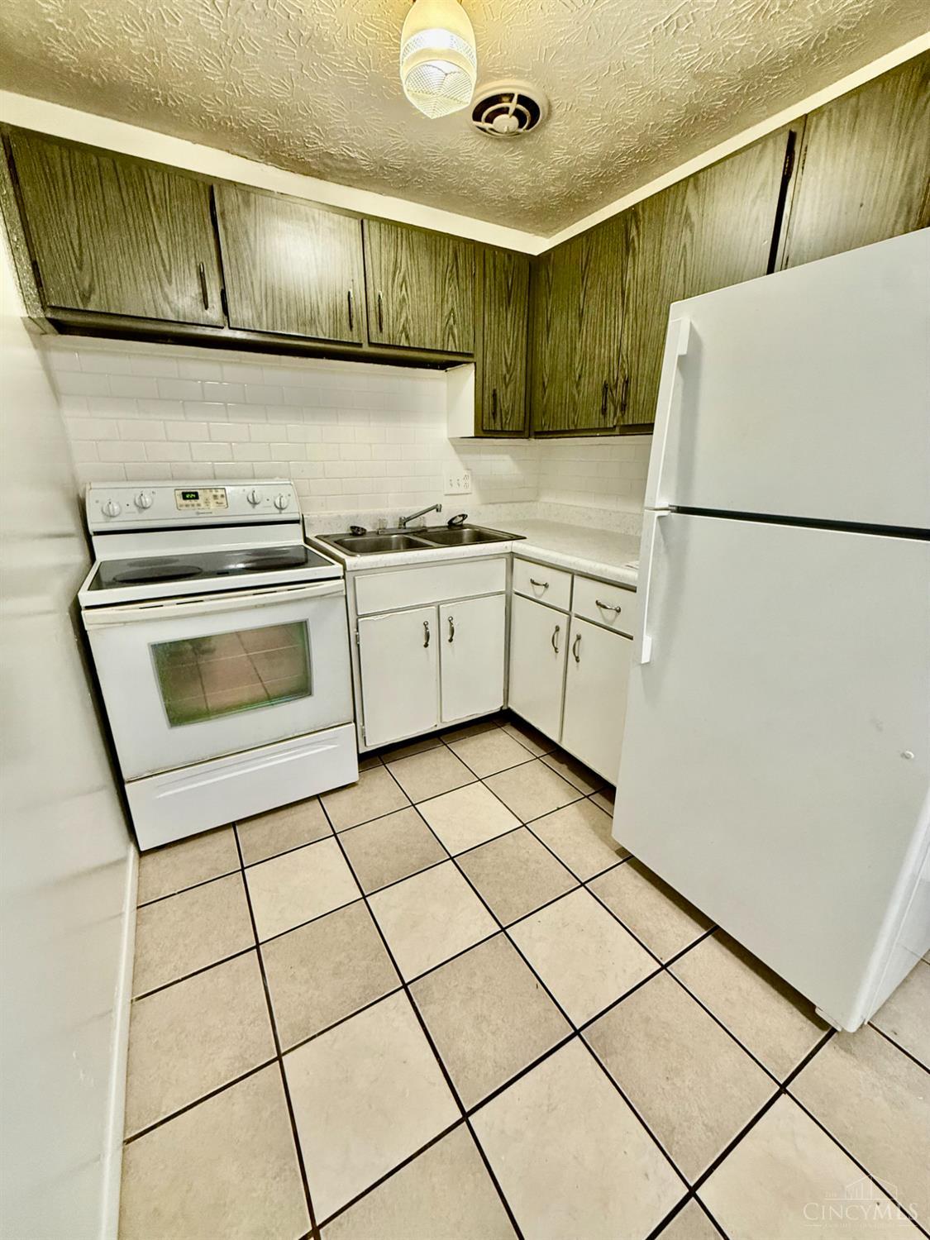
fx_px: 502
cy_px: 620
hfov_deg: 85.7
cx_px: 465
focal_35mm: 14
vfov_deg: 102.1
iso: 320
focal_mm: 2.22
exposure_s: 1/60
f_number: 2.2
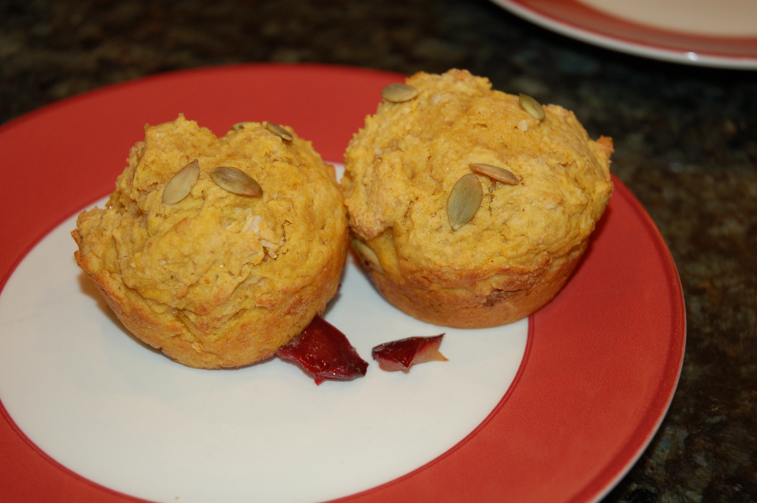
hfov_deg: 28.1
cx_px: 378
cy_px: 252
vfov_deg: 18.9
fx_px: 1513
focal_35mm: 72
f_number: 4.5
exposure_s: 1/60
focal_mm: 48
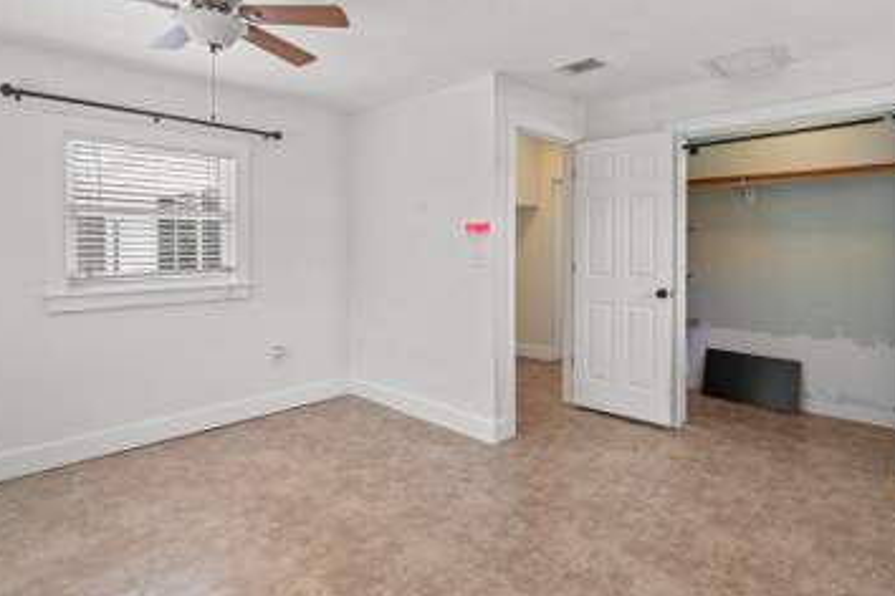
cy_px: 258
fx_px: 472
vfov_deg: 64.3
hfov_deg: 86.4
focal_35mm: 19
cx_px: 508
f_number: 8
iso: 250
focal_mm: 14
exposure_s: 1/3
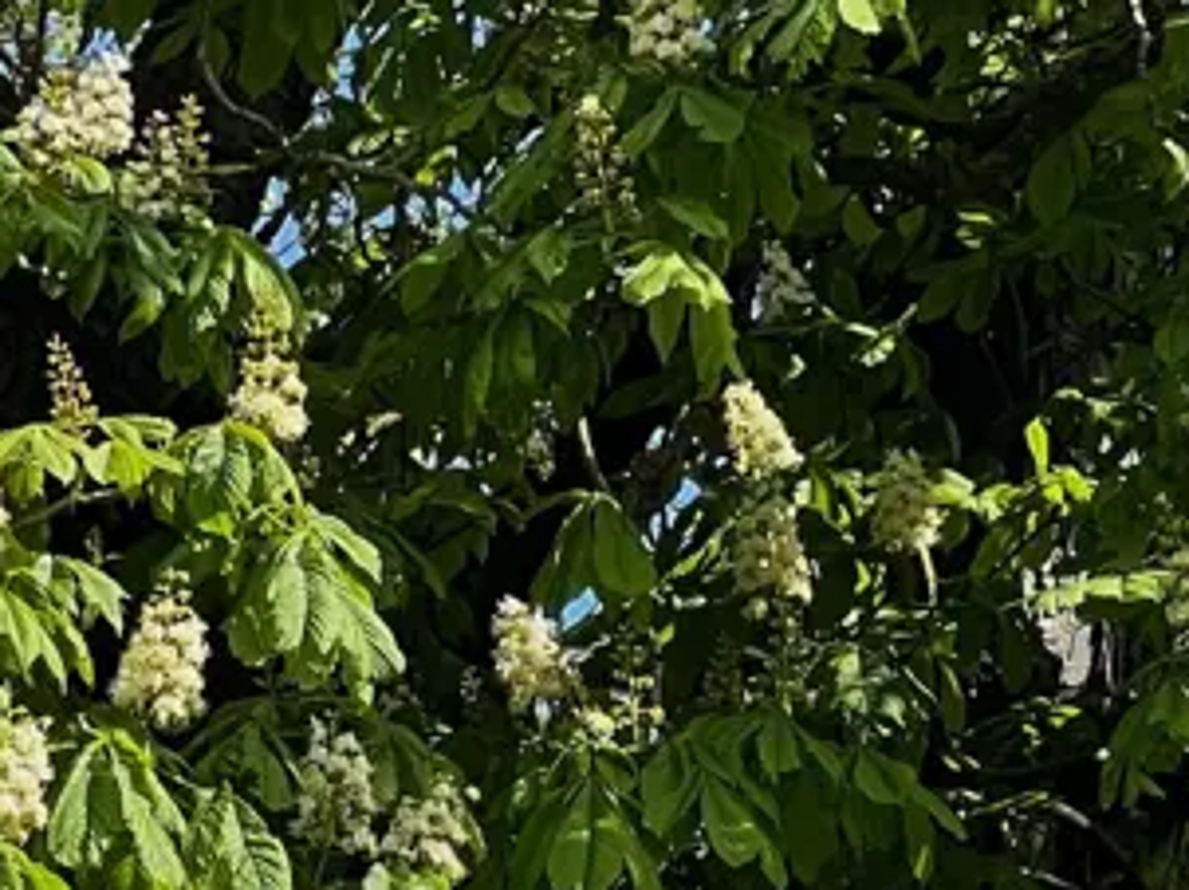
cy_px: 55
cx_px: -567
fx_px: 10502
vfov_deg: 4.8
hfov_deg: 6.4
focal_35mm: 306
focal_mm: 9
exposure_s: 1/232
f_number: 2.8
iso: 32
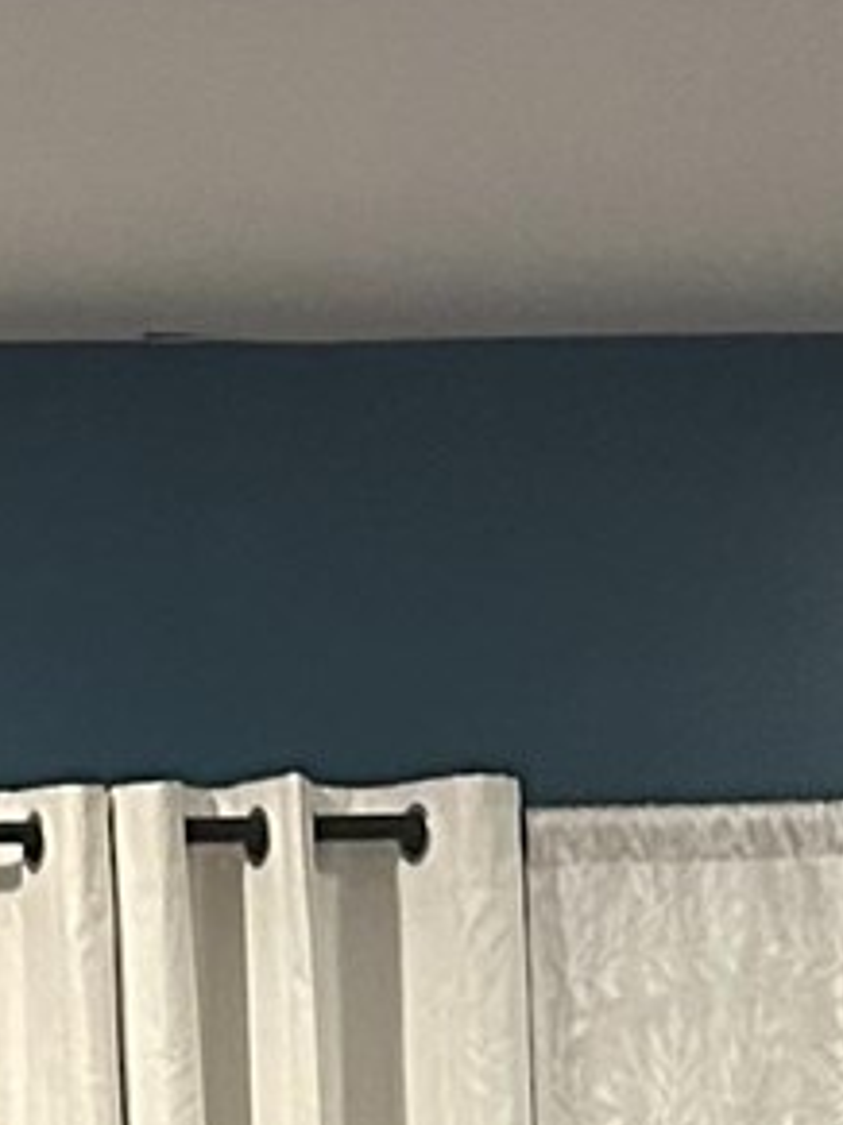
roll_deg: +0.6
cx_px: 391
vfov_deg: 9.2
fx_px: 6694
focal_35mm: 206
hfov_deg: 7.2
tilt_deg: -4.2
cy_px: 1987
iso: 400
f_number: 1.5
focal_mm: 5.7
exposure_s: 1/60
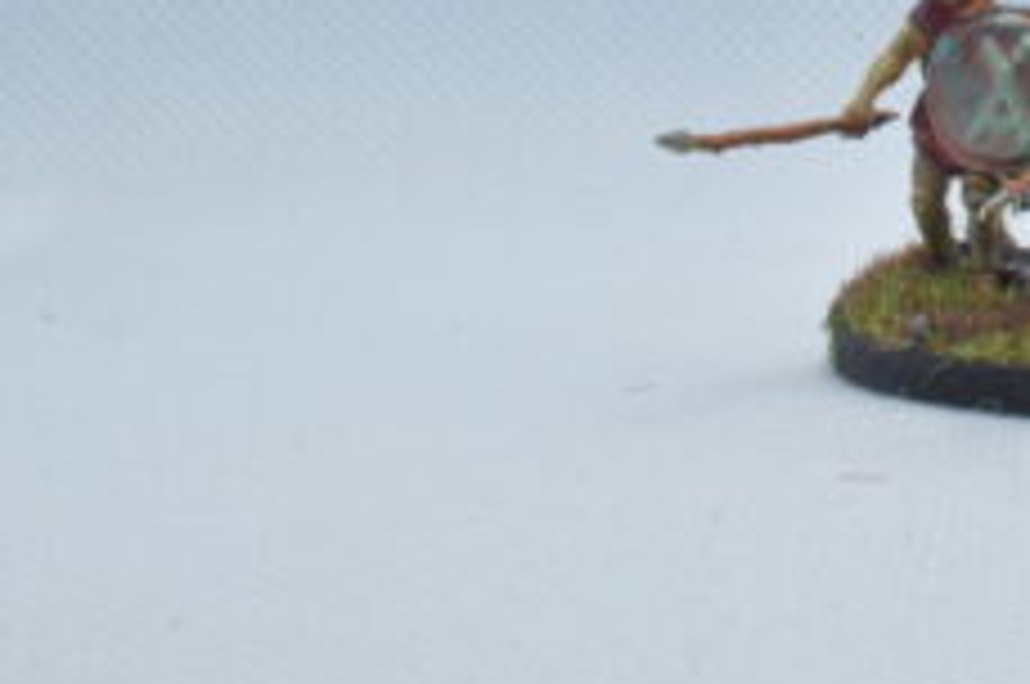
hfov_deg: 18.4
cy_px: -45
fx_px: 3037
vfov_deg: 12.6
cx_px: 1169
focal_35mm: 106
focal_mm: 27
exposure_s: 1/60
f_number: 25
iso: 800
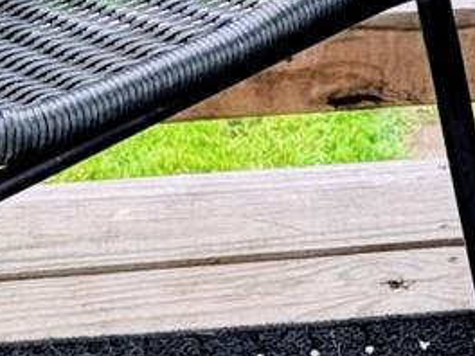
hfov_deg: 10.2
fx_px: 2552
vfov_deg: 7.7
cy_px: -298
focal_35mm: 186
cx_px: 757
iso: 19
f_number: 1.68
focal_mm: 6.9
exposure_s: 1/244
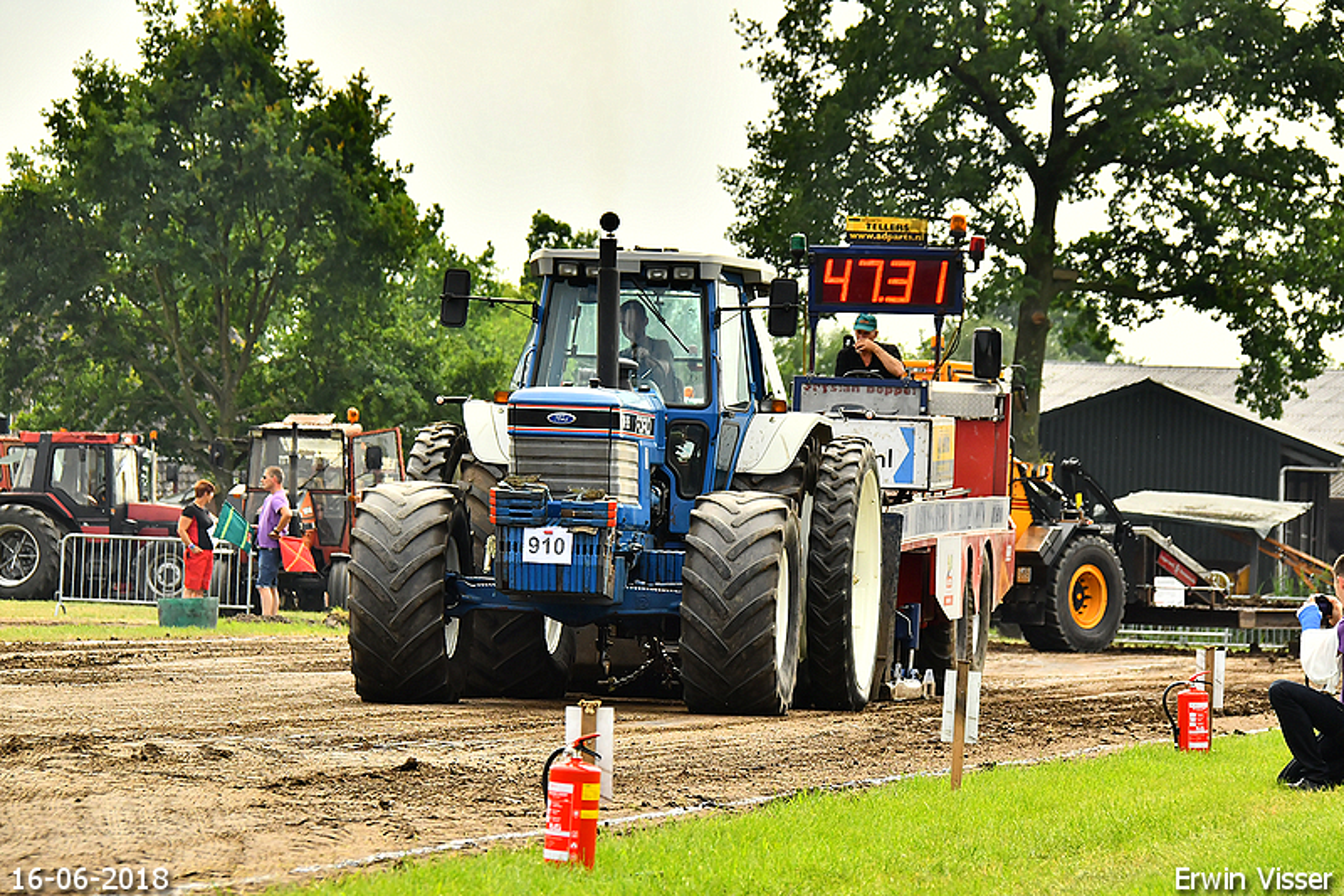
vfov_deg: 5.5
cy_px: 448
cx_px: 672
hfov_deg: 8.3
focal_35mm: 248
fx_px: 9238
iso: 500
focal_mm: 165
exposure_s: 1/1000
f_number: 9
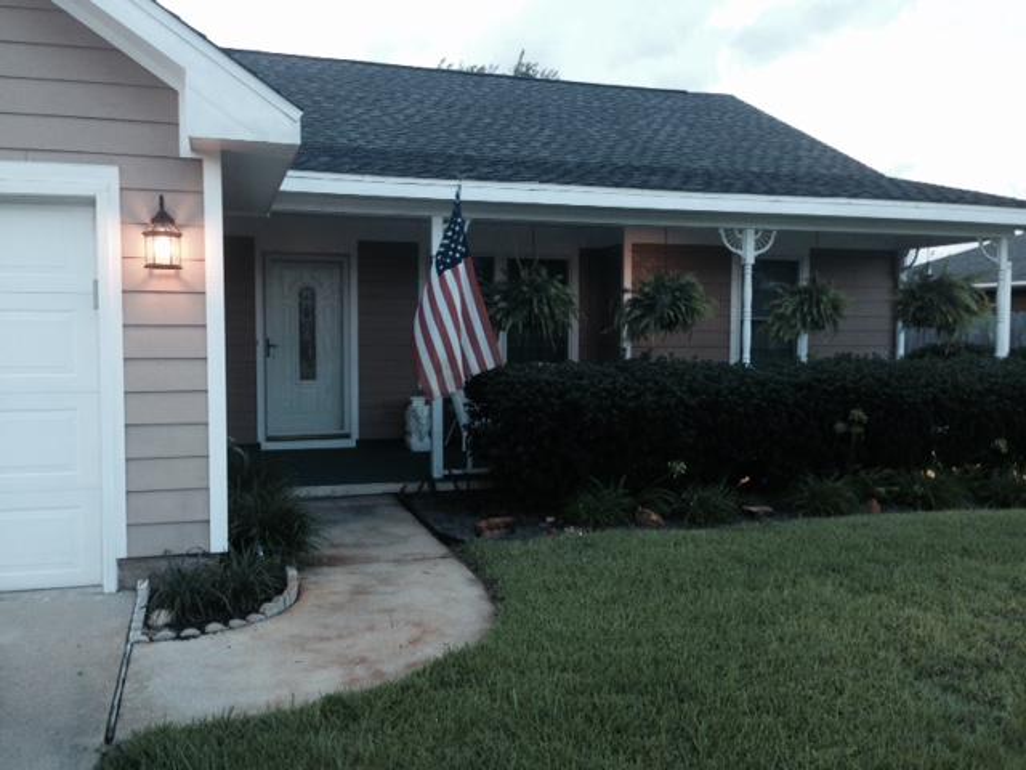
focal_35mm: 33
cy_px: 385
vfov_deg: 42.9
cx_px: 513
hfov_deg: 55.4
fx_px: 978
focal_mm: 4.12
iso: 50
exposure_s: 1/20
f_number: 2.4
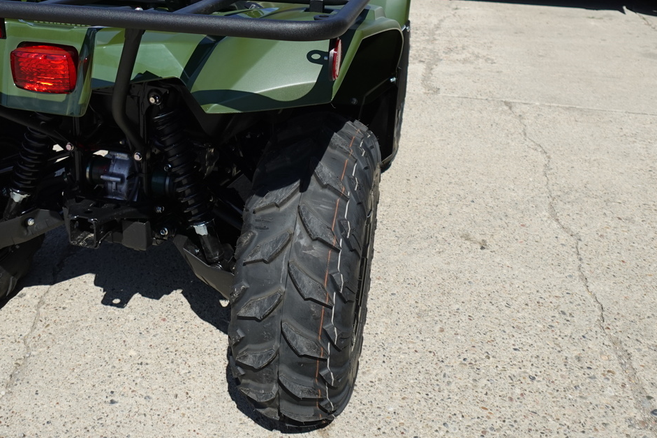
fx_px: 621
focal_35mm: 34
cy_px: 92
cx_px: 230
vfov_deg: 37.6
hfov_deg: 54.9
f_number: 2
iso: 125
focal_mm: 7.6
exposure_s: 1/4000
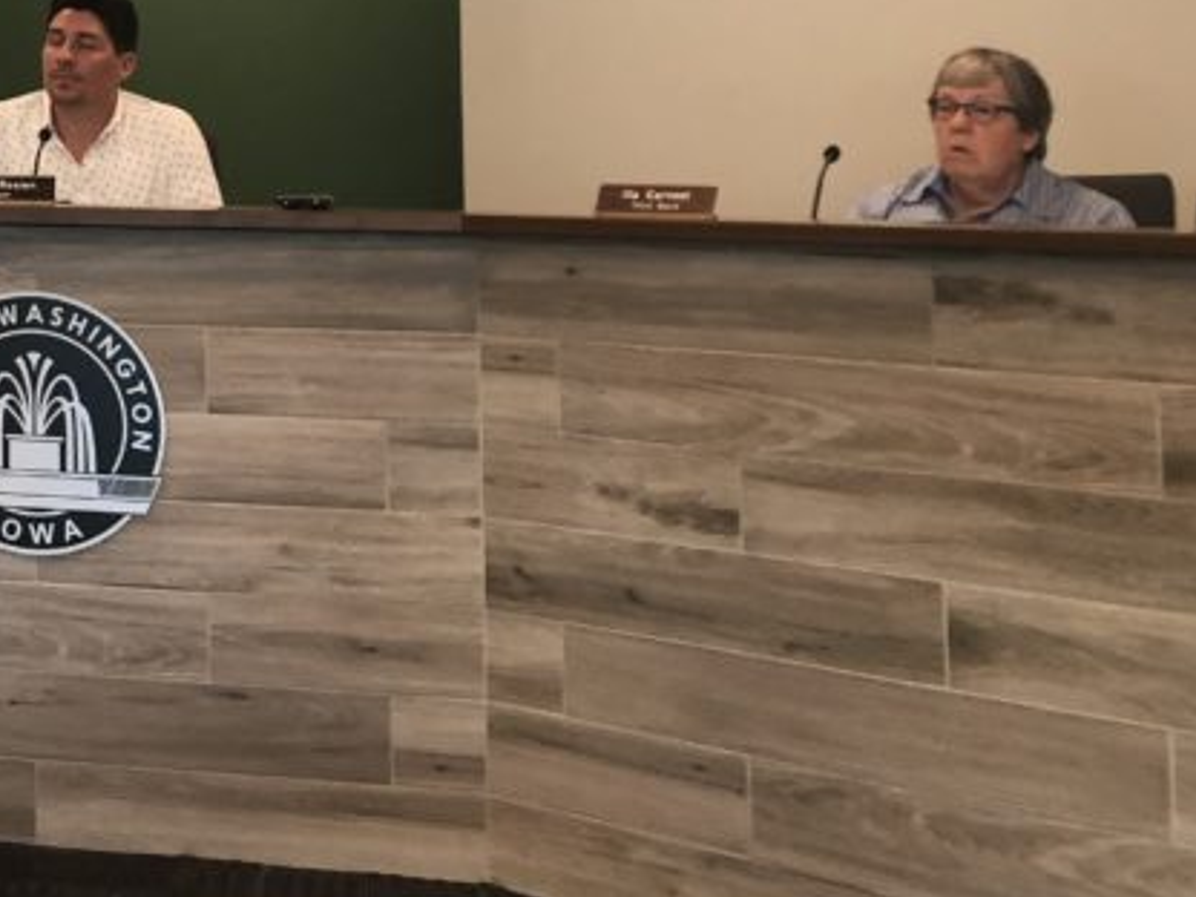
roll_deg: -0.6
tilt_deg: +4.1
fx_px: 2384
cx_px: -264
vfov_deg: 20.6
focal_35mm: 69
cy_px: -20
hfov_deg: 25.2
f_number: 1.8
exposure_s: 1/30
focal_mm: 3.99
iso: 40
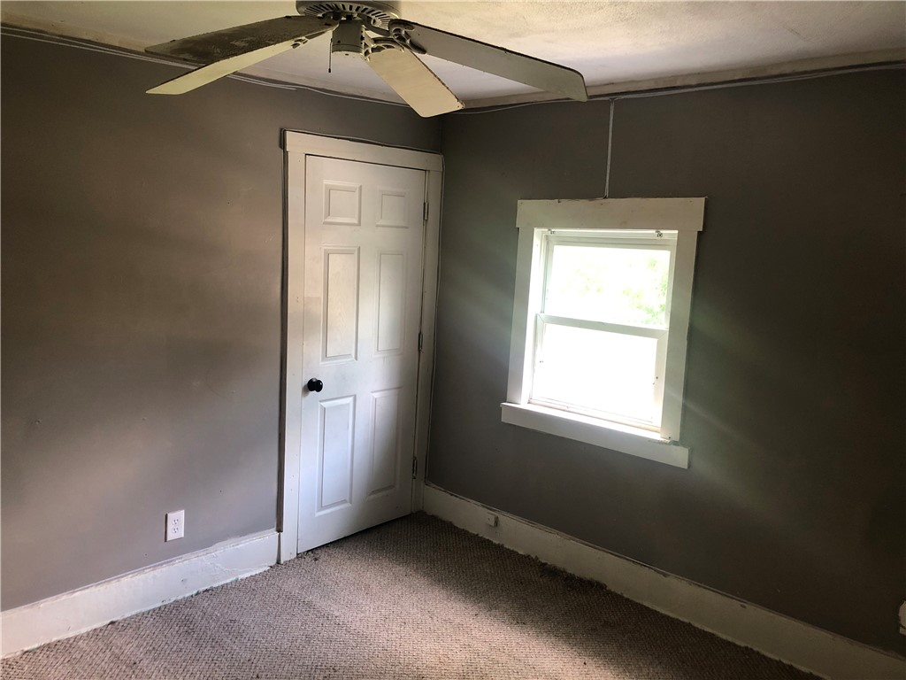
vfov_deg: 49.7
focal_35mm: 28
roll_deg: -2.6
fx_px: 733
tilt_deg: -4.6
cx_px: 453
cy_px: 340
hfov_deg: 63.4
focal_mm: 3.99
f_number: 1.8
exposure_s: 1/20
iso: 40
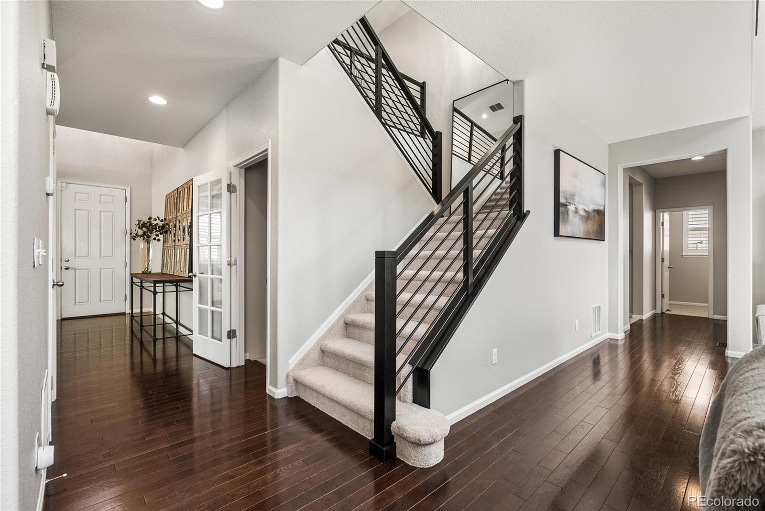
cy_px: 256
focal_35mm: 16
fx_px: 340
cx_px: 382
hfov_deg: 96.7
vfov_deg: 73.8
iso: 200
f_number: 8
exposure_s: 1/1.67
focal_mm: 16
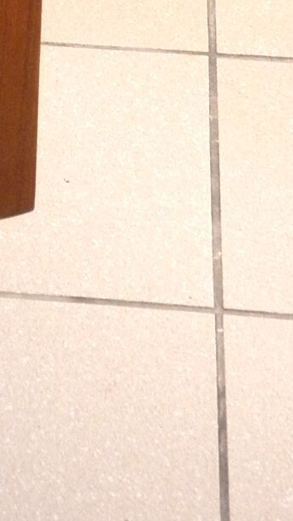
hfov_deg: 5.6
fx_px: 2942
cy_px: -492
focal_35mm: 213
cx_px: -297
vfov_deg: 9.5
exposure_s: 1/13
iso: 200
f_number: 3.9
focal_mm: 8.6
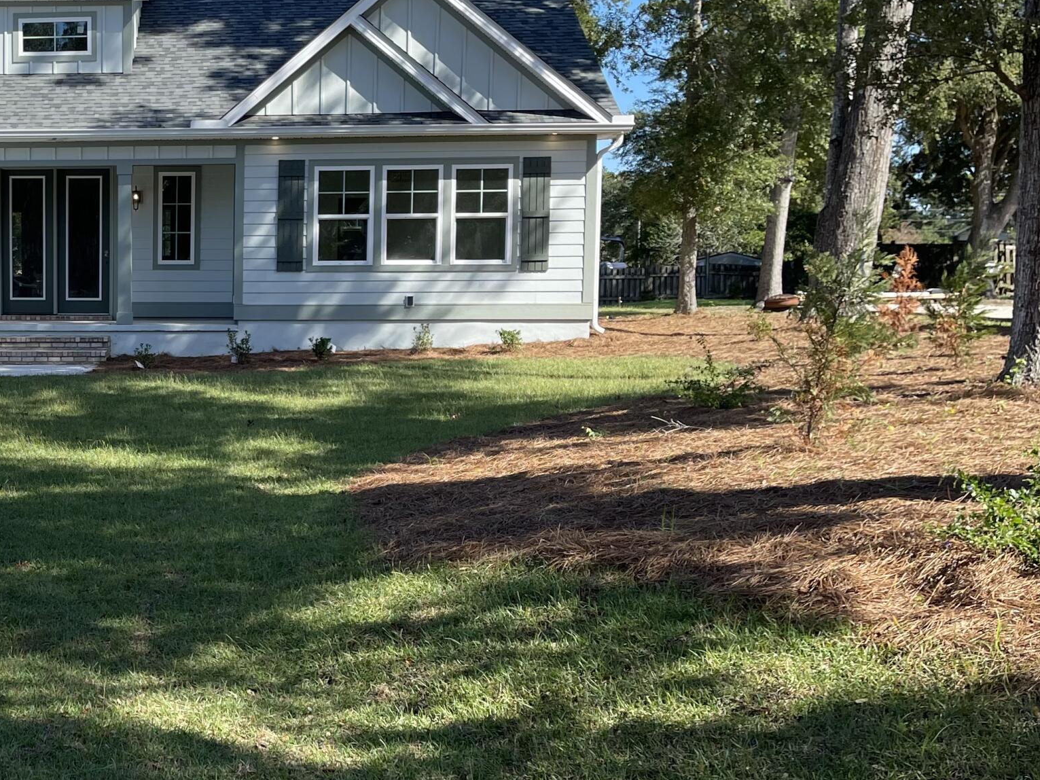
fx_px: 1472
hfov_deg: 36.0
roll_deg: -0.6
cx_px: 60
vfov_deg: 29.7
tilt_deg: -5.2
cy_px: 414
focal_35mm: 49
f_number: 1.6
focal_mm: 5.1
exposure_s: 1/1795
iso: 32
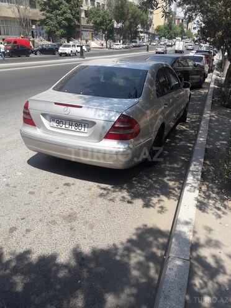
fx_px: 249
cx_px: 116
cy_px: 154
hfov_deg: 49.7
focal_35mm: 28
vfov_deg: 63.4
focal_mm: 3.7
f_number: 1.9
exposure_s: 1/952
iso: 40
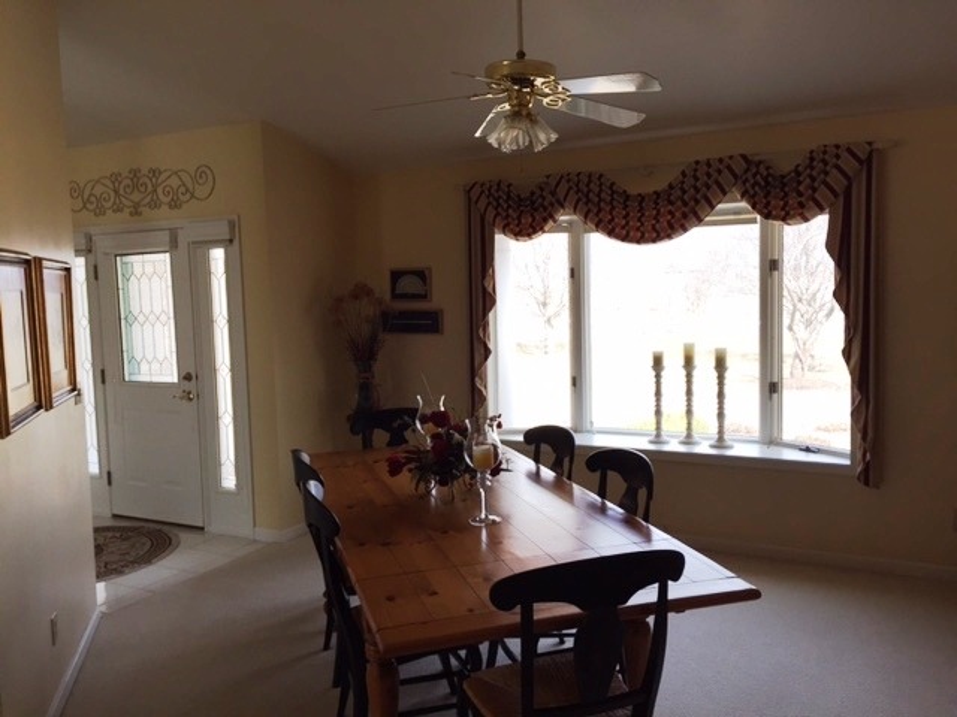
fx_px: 802
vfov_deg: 48.2
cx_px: 478
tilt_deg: -2.9
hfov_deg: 61.7
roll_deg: +2.2
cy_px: 358
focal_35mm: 29
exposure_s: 1/120
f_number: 2.2
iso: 40
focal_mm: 4.15
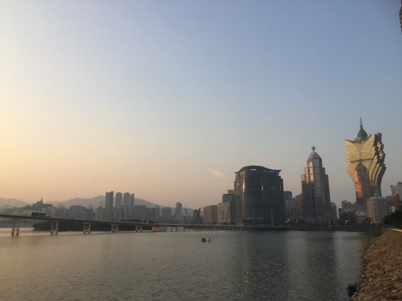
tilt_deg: +12.9
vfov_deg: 48.2
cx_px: 201
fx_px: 337
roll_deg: +0.6
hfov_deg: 61.7
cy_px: 150
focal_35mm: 29
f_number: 2.2
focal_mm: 4.15
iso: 32
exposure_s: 1/898
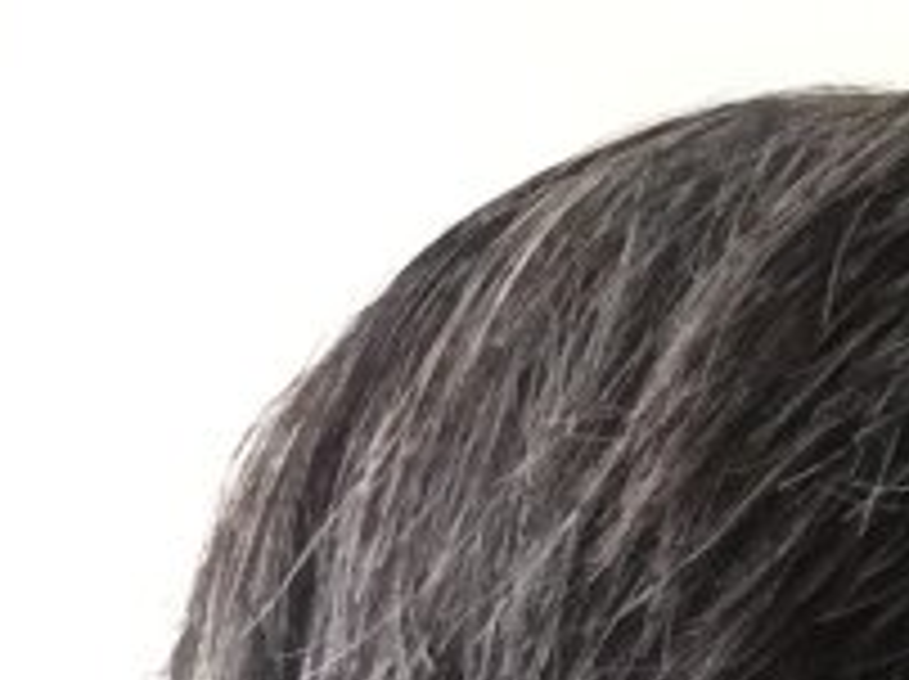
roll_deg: -0.5
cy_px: 1202
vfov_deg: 11.9
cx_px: 1750
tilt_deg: +6.1
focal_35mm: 115
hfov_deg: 14.5
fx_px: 3016
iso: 640
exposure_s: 1/15
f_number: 2.2
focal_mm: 4.15
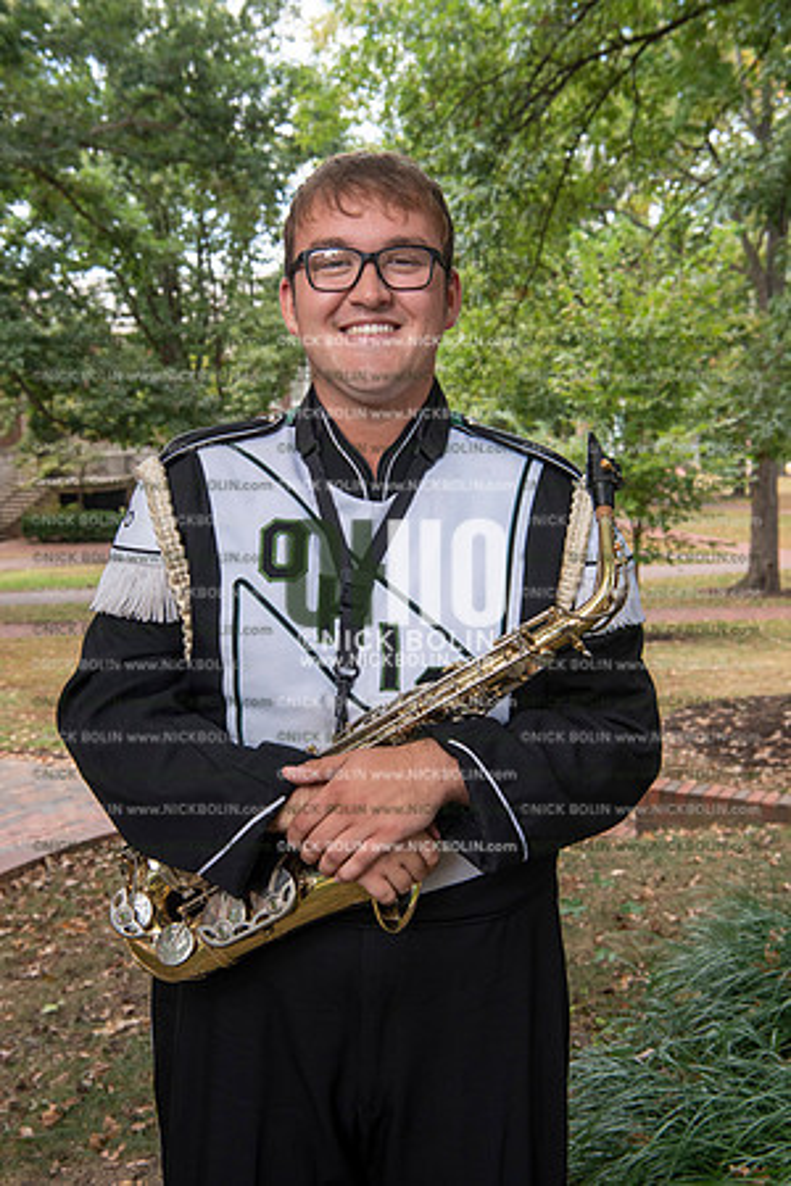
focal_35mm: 45
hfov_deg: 29.9
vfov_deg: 43.6
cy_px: 593
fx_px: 1483
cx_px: 396
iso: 500
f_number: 8
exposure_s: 1/100
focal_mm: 45
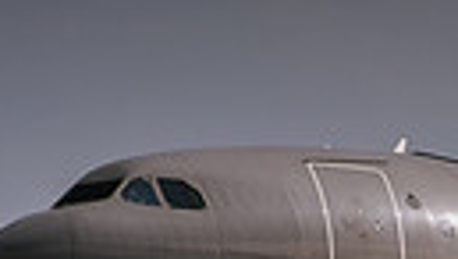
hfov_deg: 0.9
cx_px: 750
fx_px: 30660
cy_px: 782
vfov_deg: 0.5
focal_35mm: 2521
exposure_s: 1/2000
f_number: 5.6
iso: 160
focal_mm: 460
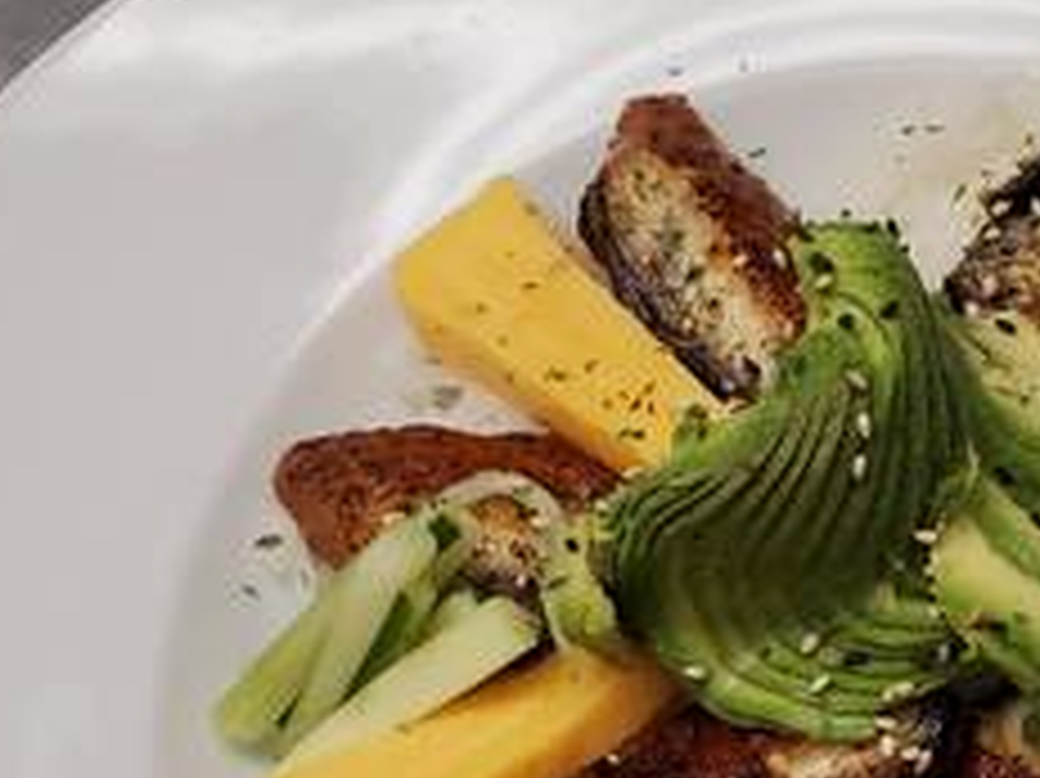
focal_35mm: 66
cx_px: 968
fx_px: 1982
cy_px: 738
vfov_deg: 21.6
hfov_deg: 28.1
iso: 200
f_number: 2.4
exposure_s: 1/120
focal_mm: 4.3
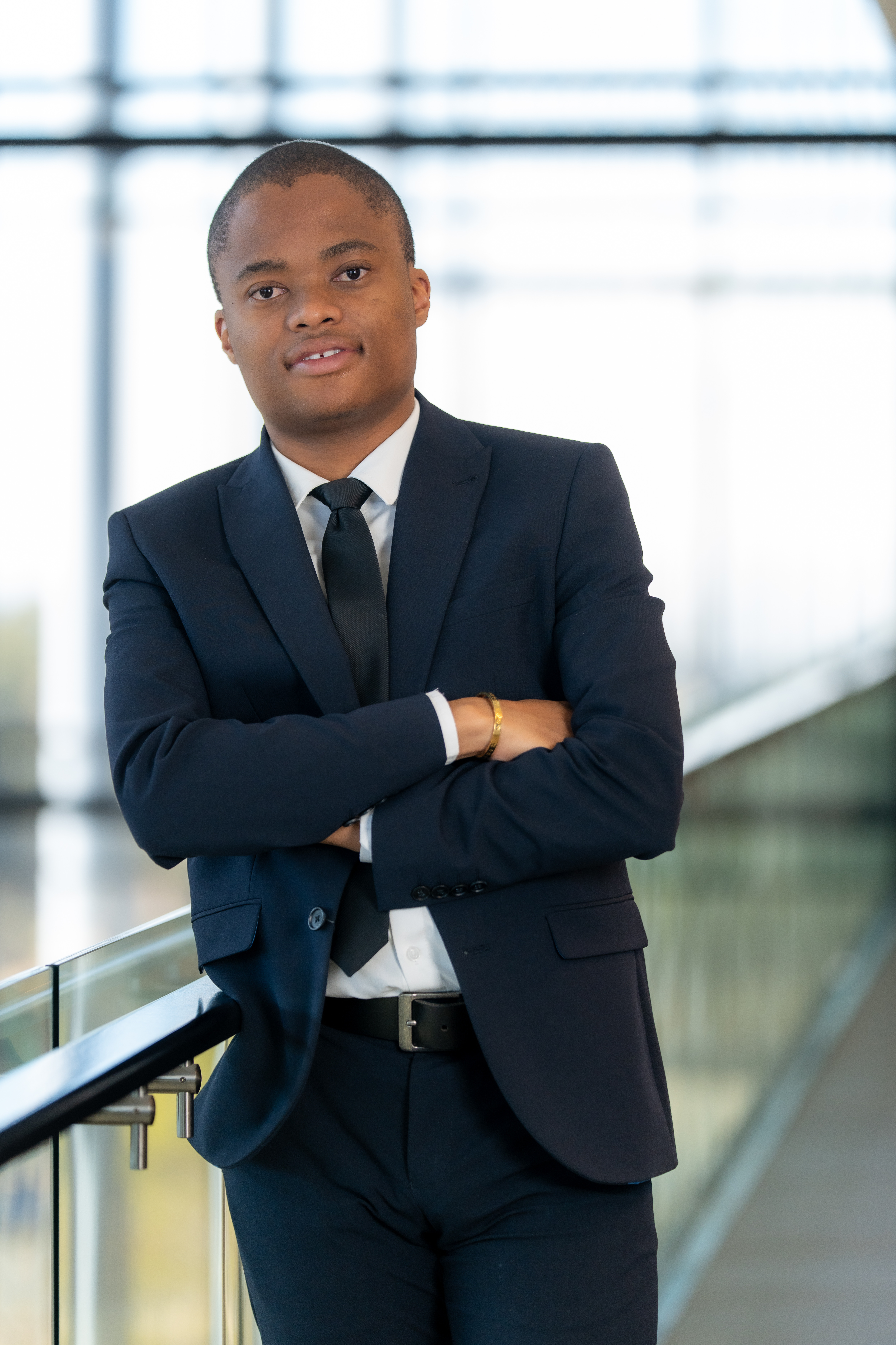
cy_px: 672
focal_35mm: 151
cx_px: 448
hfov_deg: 9.1
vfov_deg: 13.6
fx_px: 5637
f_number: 2.8
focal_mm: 151
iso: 500
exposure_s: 1/400
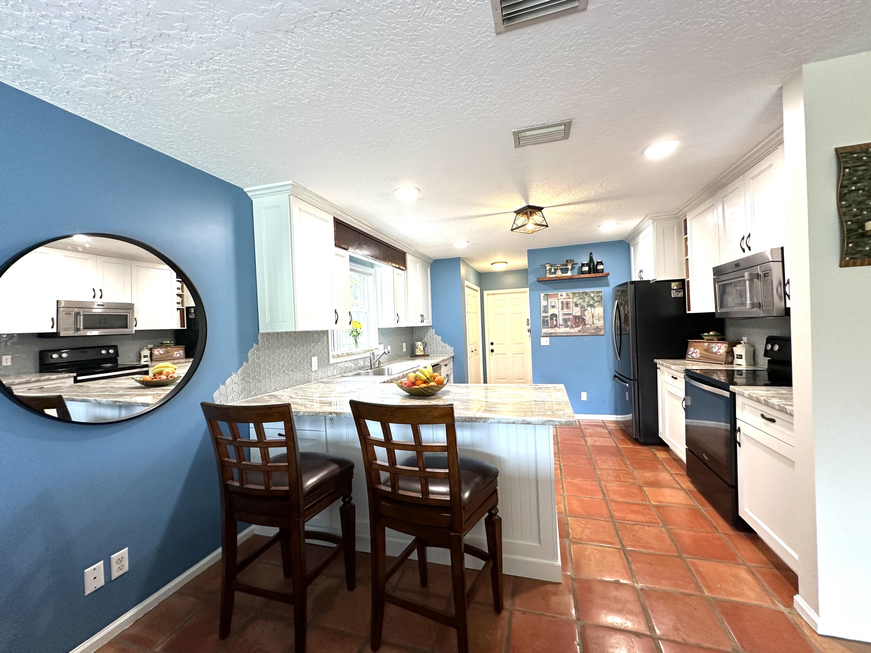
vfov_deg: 85.7
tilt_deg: +0.5
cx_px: 436
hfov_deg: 102.1
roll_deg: +0.7
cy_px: 326
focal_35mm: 14
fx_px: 352
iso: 200
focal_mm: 2.22
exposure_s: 1/60
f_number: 2.2
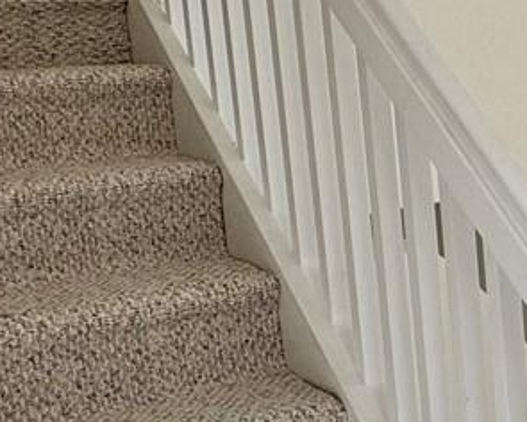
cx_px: 838
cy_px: 182
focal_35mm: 74
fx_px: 1154
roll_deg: +1.1
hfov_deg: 20.9
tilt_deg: -9.4
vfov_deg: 20.7
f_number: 2.2
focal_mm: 2.22
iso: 64
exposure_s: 1/99
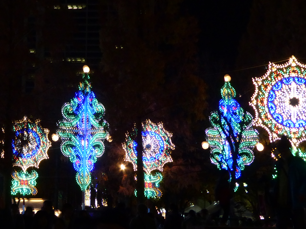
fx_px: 725
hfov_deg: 23.5
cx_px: 62
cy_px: 115
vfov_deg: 18.0
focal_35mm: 82
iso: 400
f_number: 3.7
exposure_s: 1/10
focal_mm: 6.3
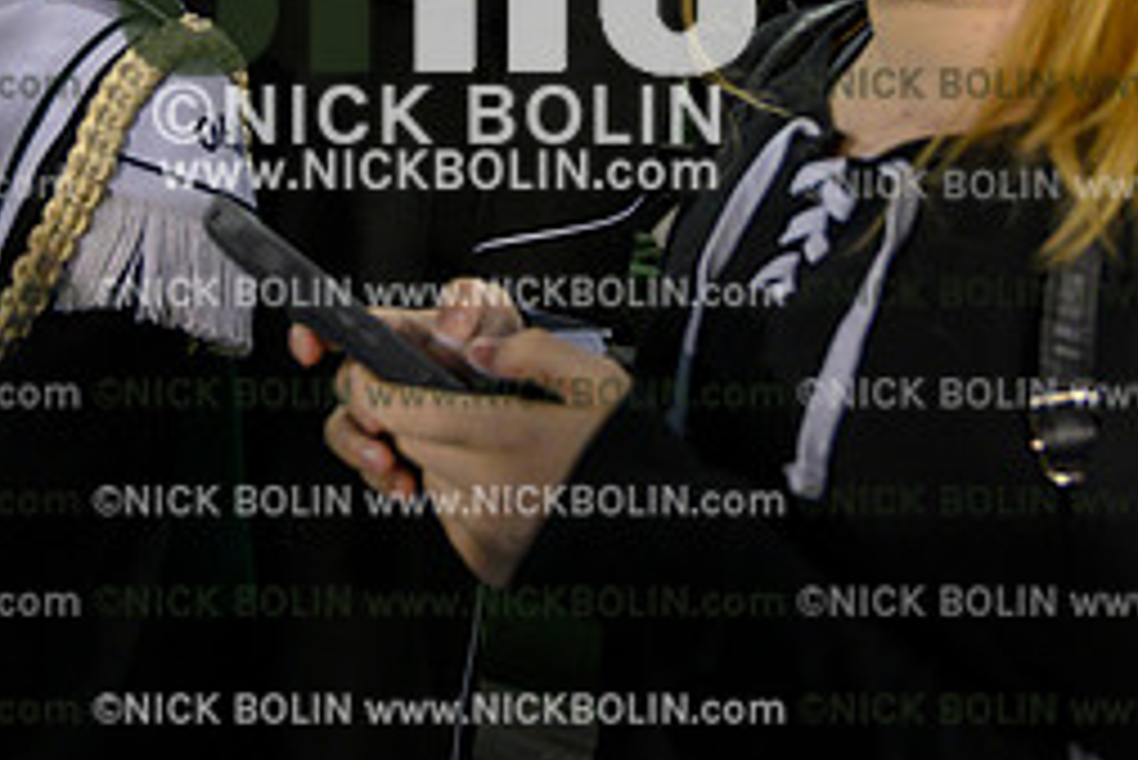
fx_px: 1740
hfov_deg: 36.0
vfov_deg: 23.5
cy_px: -20
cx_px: 436
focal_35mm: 55
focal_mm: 24
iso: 2000
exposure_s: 1/250
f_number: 4
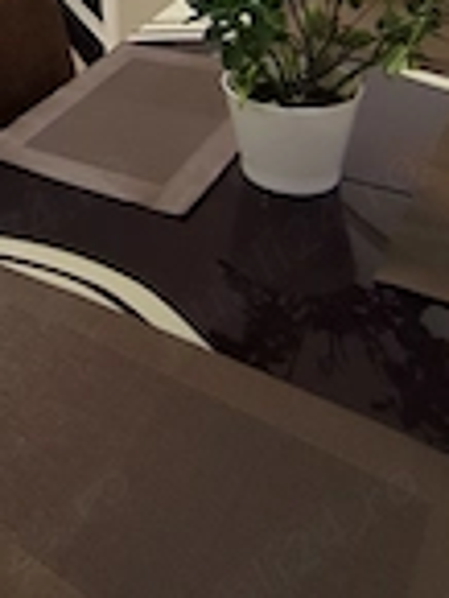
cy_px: 2
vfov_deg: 38.2
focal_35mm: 44
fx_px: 760
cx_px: -148
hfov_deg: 27.1
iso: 80
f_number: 2.2
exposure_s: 1/100
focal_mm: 1.65
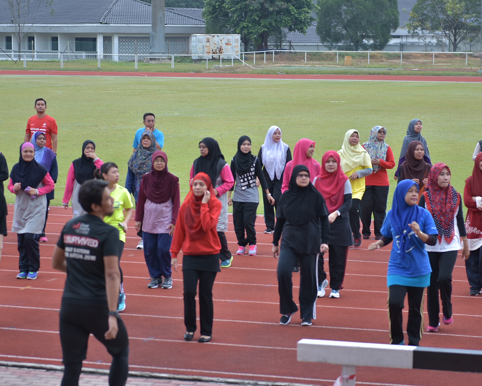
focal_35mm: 119
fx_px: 1698
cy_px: 192
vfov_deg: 13.0
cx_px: 231
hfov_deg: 16.2
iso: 100
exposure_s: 1/200
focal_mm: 70
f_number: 2.8
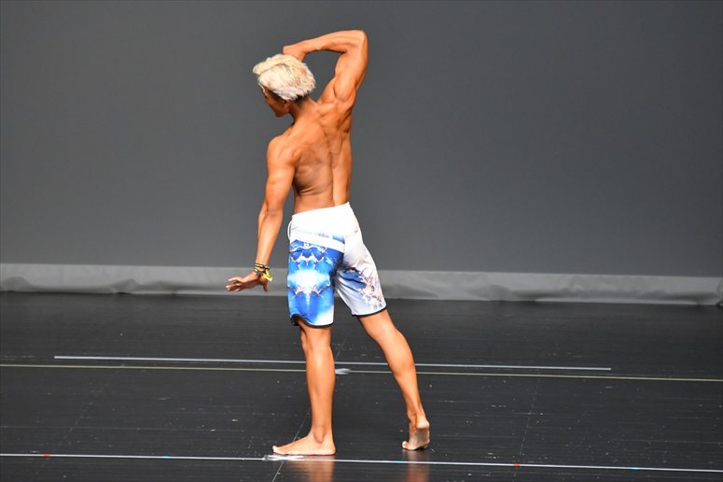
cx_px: 362
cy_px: 241
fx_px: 6925
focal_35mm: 345
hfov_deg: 6.0
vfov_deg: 4.0
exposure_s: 1/400
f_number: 5.6
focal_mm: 230
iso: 3600
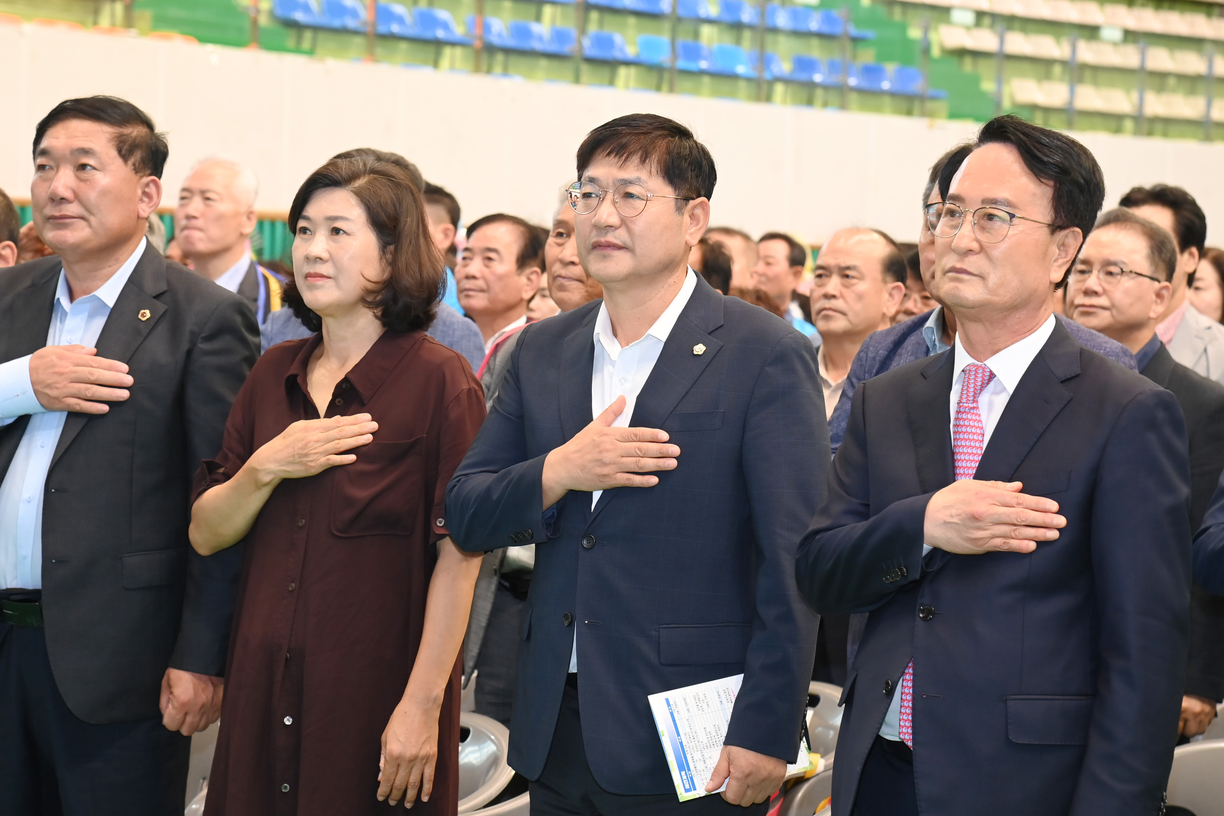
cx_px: 612
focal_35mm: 92
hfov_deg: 22.1
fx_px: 3128
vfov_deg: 14.9
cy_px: 408
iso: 2500
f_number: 6.3
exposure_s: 1/250
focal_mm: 92
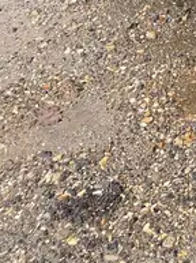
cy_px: -106
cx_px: 361
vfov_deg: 18.1
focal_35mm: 99
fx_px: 750
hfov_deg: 13.3
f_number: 1.6
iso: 32
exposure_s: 1/456
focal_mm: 4.2
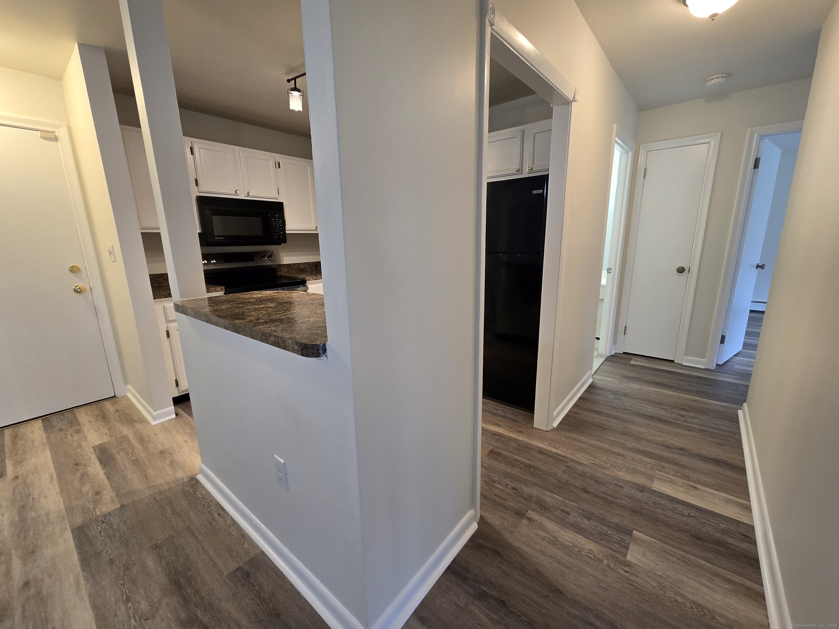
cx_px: 420
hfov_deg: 106.2
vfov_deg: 89.9
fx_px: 315
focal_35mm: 13
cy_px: 314
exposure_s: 1/60
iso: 200
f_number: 2.2
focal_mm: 2.2
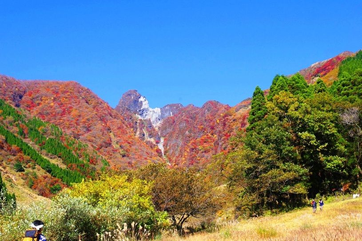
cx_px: 181
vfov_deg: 23.8
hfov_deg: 35.1
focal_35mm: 57
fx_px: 573
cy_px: 120
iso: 200
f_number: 11
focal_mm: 37.5
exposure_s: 1/200
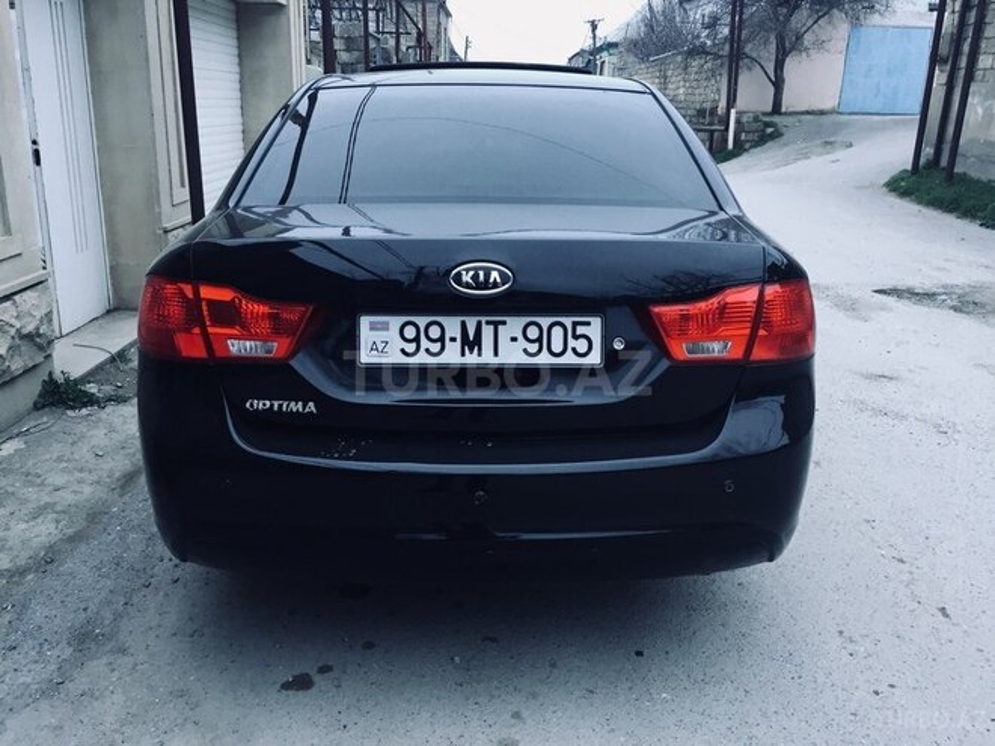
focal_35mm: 29
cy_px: 373
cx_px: 498
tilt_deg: -17.0
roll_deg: -1.9
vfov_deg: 48.2
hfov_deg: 61.7
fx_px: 834
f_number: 2.2
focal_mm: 4.15
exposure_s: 1/33
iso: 100
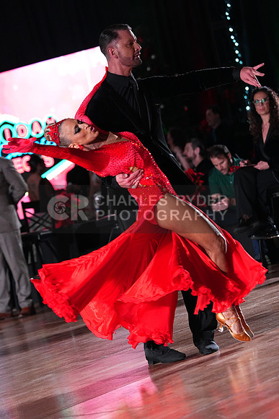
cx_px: 140
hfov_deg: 9.2
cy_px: 210
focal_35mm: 149
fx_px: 1731
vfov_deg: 13.8
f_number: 4.5
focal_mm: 149
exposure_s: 1/400
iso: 6400
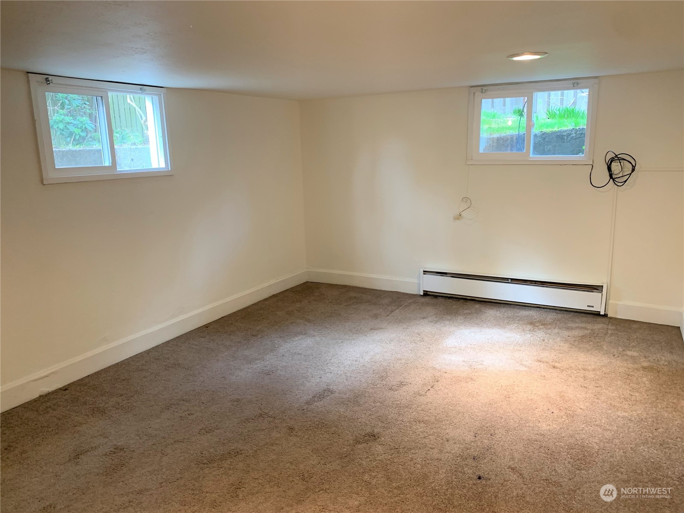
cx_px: 342
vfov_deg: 53.1
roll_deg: +1.3
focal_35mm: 26
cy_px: 256
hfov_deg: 67.3
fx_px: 514
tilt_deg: -11.1
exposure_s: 1/60
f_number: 1.8
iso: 160
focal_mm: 4.25
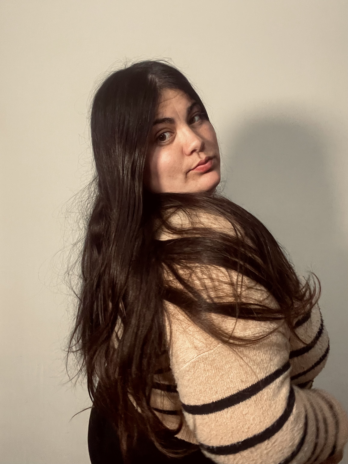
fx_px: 402
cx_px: 174
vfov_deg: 60.0
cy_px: 232
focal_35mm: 30
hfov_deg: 46.8
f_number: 2.2
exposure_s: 1/42
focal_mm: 2.71
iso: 400
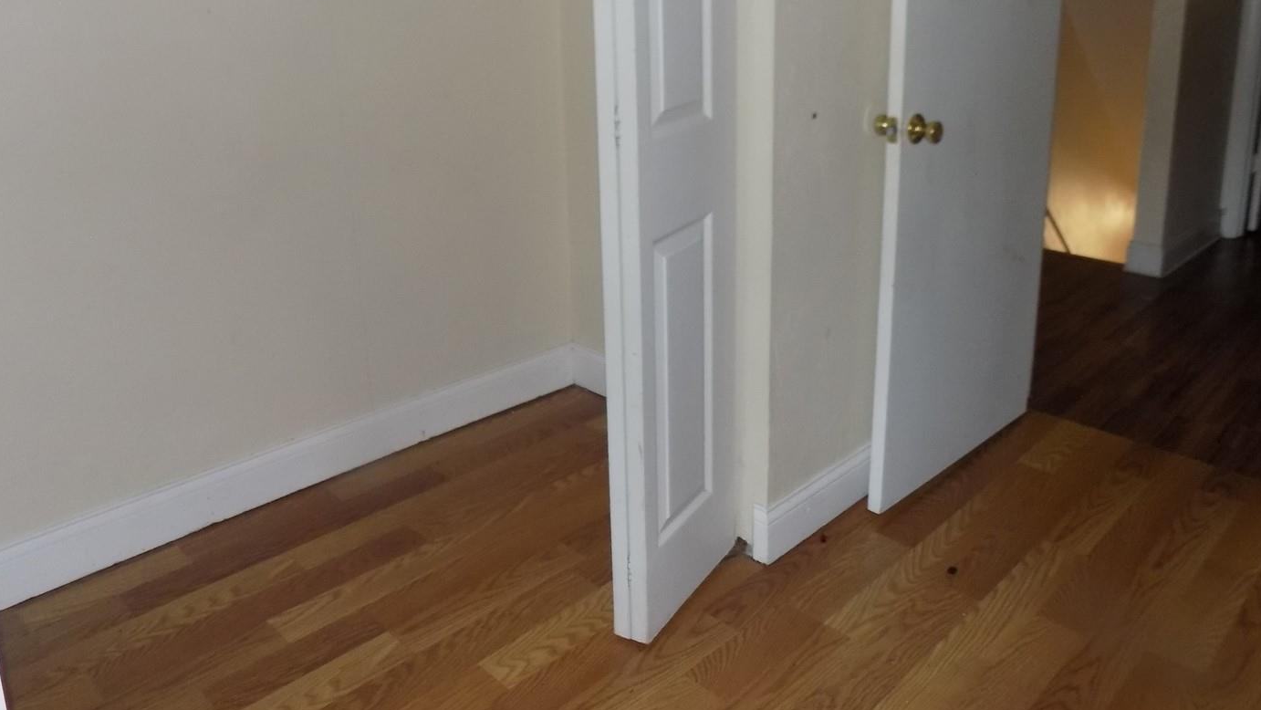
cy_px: 197
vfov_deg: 39.4
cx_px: 682
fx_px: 970
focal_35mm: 29
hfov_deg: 66.0
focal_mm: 4
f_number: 3.1
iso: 200
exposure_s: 1/30
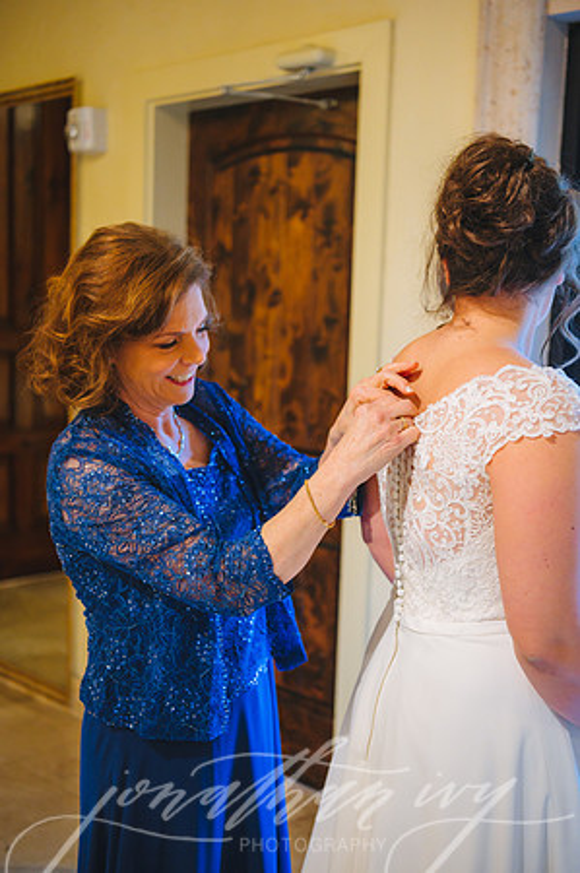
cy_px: 436
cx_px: 290
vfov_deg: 42.8
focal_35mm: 46
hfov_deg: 29.2
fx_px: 1114
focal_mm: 46
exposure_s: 1/320
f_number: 2.8
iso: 2000
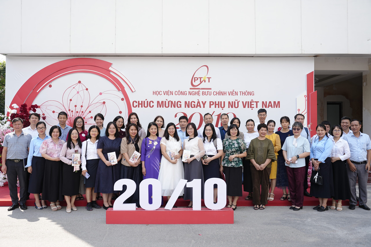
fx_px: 319
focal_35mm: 31
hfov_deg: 60.3
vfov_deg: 42.3
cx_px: 186
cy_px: 124
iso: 125
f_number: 6.3
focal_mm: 31
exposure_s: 1/125
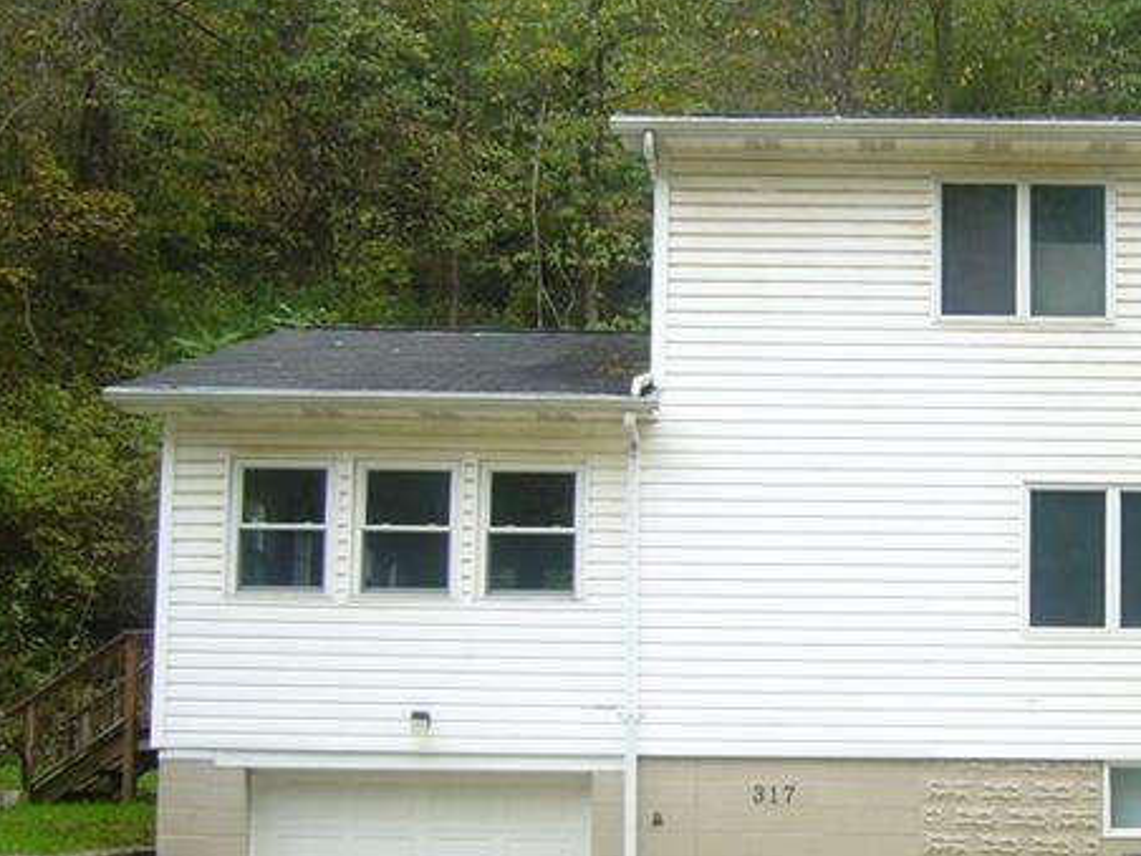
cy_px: 543
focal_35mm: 62
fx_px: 2044
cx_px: 944
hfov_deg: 30.3
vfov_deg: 23.6
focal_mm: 5.8
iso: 100
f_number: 2.8
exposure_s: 1/125
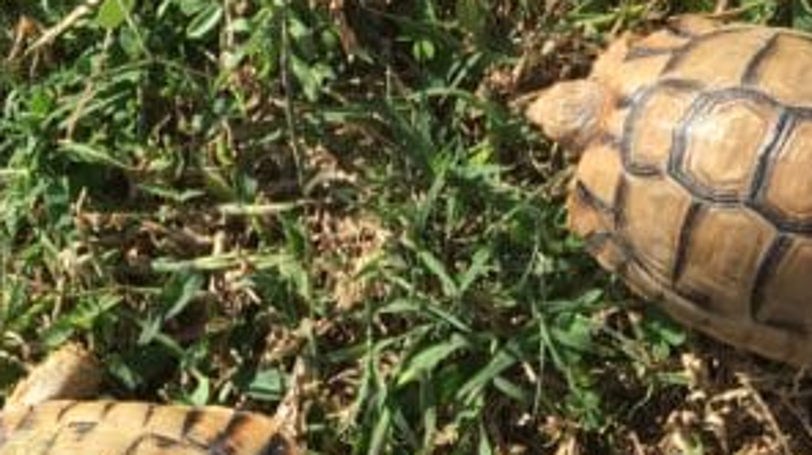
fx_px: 1764
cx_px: 472
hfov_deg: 25.9
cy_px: 669
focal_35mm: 82
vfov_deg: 13.9
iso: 25
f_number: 2.2
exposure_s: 1/1241
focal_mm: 4.15
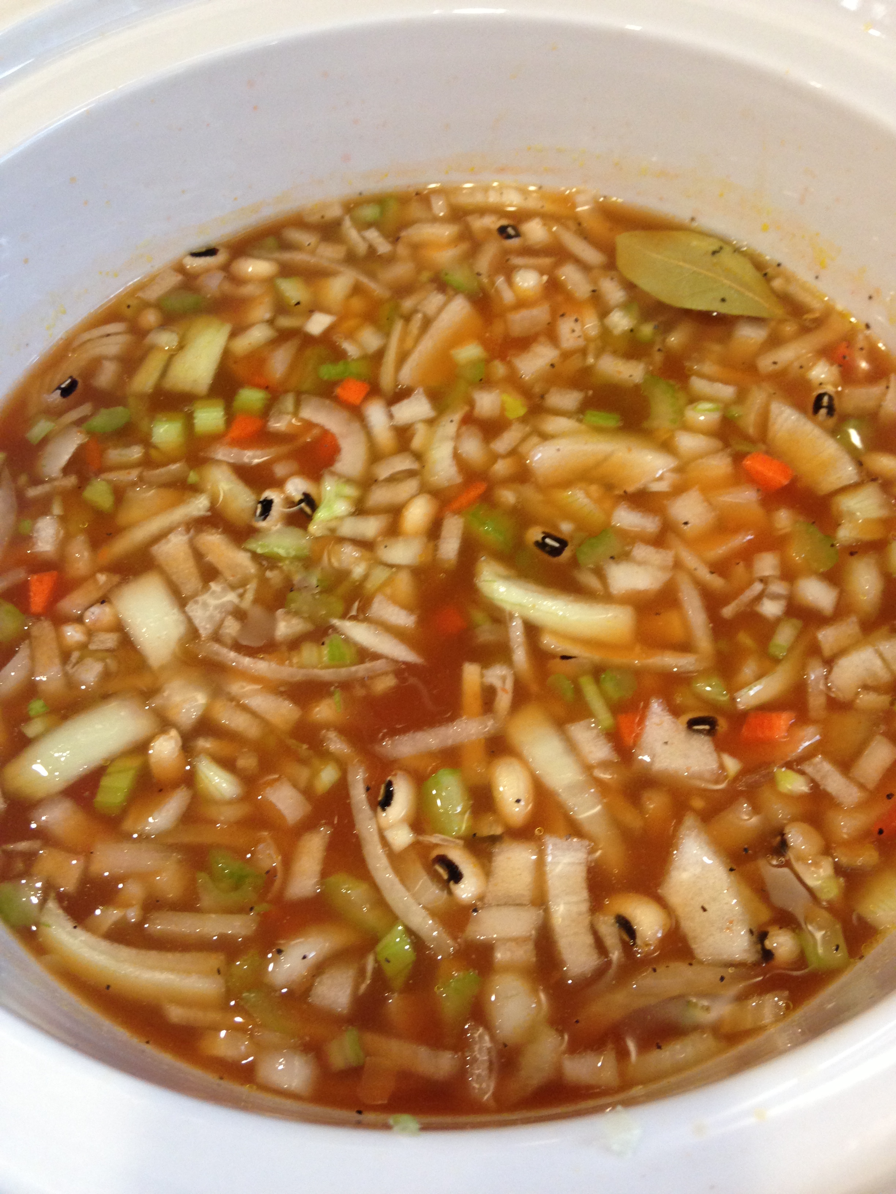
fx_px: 1139
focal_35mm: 33
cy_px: 597
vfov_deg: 55.4
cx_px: 448
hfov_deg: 42.9
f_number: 2.4
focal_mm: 4.13
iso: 160
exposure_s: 1/20
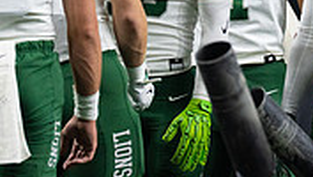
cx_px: 341
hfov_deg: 2.9
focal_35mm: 756
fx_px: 6281
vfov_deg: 1.6
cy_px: -94
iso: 1600
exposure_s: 1/1000
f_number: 2.8
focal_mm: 200
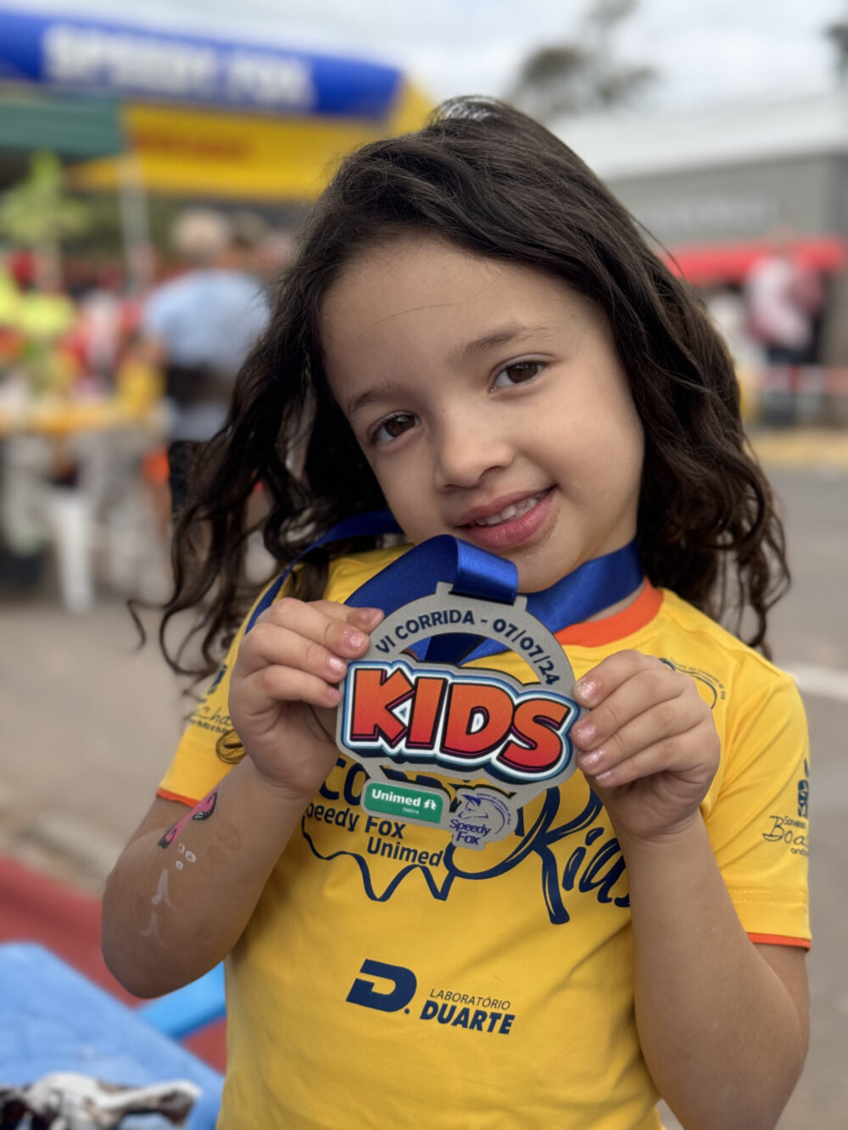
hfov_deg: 30.3
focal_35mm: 48
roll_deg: -1.4
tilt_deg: -7.7
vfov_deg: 39.7
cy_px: 565
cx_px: 424
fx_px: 1568
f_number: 1.78
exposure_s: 1/553
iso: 64
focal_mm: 6.76
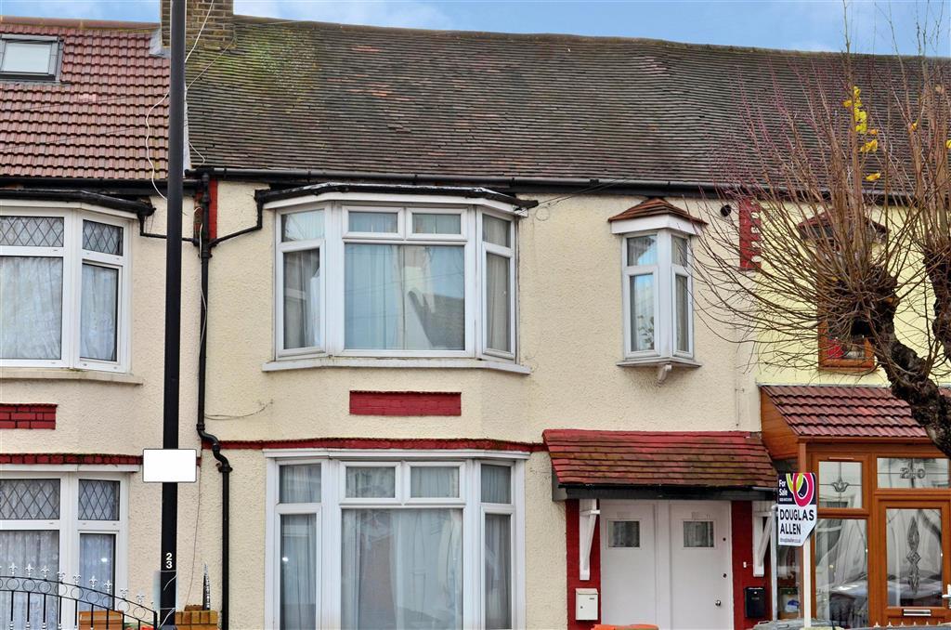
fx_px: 1779
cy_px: 315
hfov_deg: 29.9
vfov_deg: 20.1
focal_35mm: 68
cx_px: 476
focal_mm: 45
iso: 400
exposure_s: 1/160
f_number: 9
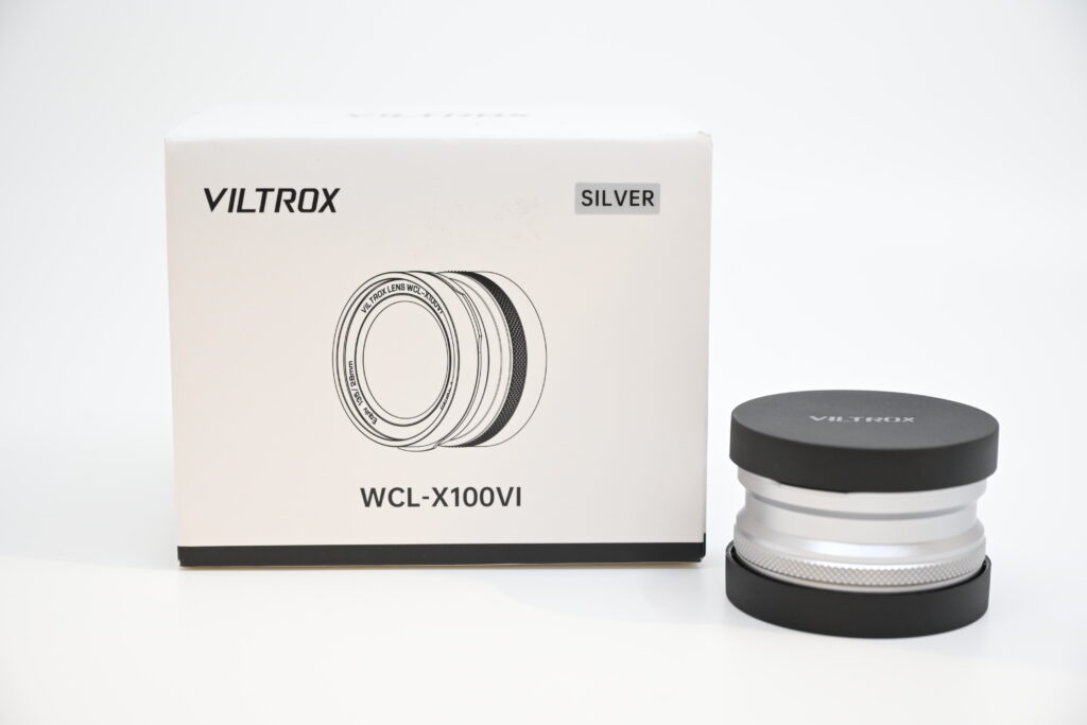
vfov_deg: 21.6
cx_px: 544
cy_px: 362
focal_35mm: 63
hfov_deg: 31.9
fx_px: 1902
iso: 3200
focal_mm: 63
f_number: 6.3
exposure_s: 1/640
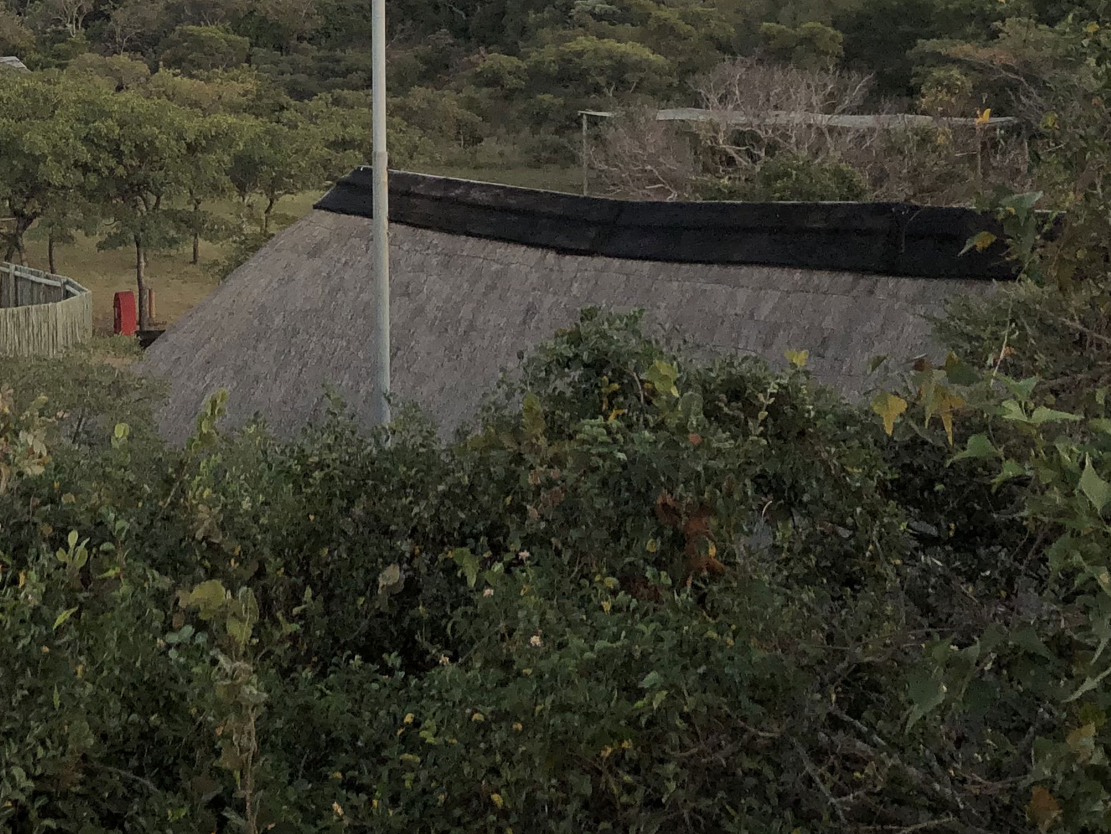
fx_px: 2022
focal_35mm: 63
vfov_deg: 22.2
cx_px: 43
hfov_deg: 29.1
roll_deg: -1.7
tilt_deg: +1.5
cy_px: -51
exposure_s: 1/120
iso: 50
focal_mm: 3.99
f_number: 1.8
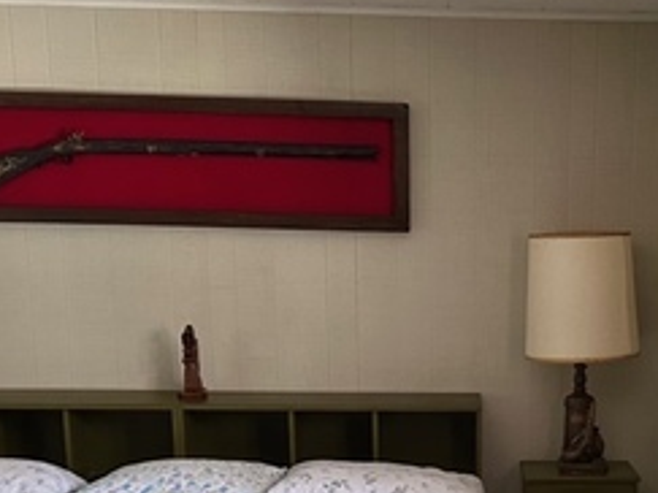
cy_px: 463
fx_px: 1254
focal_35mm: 66
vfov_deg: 21.6
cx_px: 535
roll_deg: -0.7
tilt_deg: -12.5
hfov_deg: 28.7
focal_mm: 6.86
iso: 500
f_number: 1.78
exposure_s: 1/60
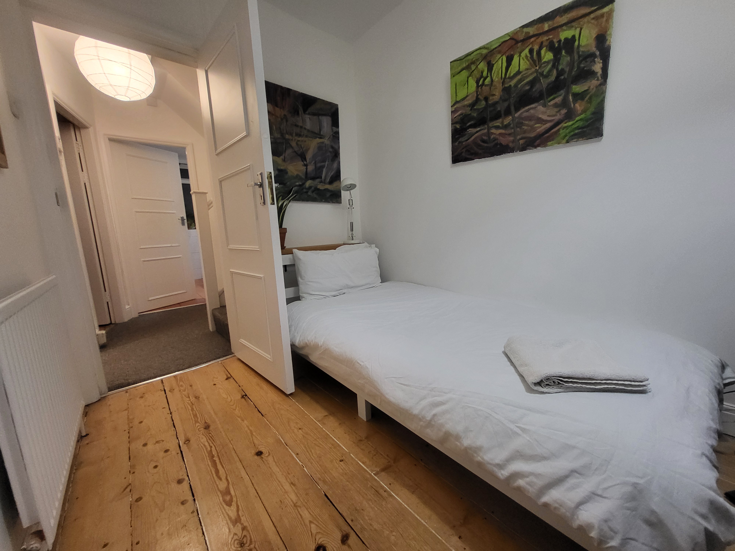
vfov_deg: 89.9
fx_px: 276
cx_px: 368
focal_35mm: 13
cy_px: 276
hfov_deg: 106.2
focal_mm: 1.74
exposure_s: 1/50
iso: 400
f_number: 2.2
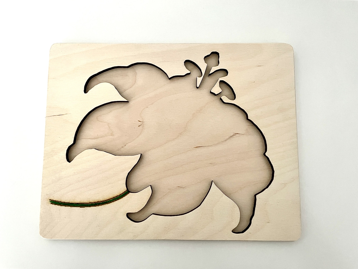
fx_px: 269
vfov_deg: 53.1
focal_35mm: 26
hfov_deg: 67.3
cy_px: 134
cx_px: 179
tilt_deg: -82.5
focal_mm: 4.2
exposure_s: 1/60
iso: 320
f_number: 1.6
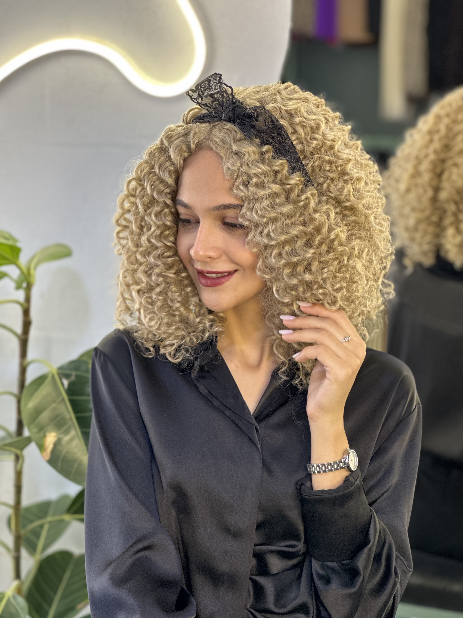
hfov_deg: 17.8
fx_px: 1480
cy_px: 318
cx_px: 246
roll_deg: -0.8
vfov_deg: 23.6
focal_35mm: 83
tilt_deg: -7.8
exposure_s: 1/33
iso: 125
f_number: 2.8
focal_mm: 9
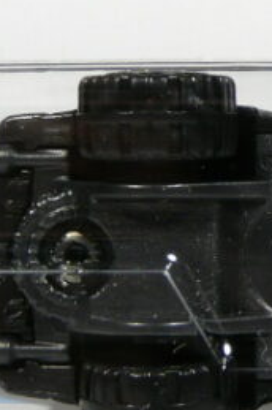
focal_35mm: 111
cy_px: 187
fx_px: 1261
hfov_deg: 11.8
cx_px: 410
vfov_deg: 18.4
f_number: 2.8
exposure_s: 1/60
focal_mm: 4.7
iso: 100
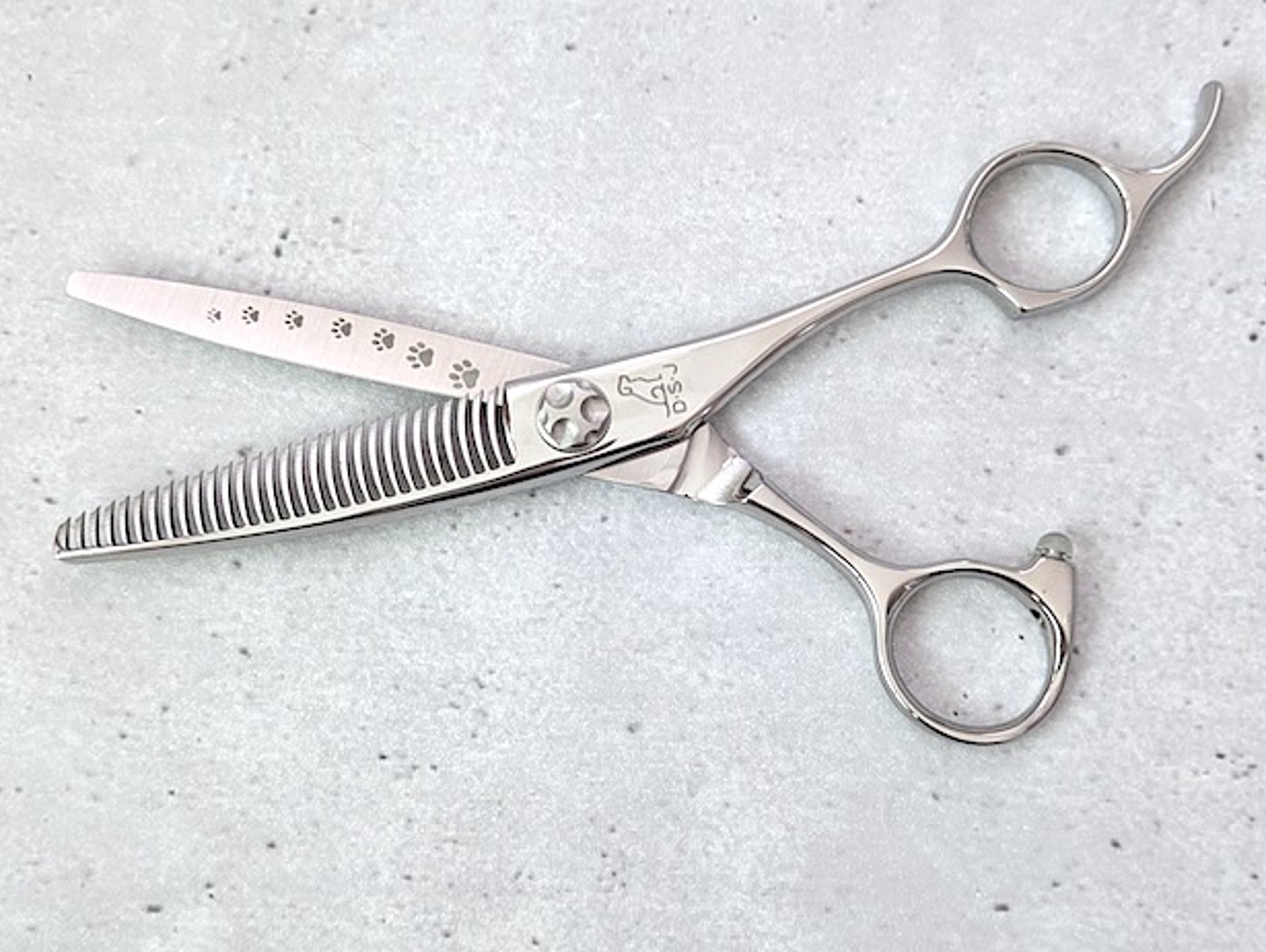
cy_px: 462
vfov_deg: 53.1
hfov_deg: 67.3
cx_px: 644
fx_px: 951
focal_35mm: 26
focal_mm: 5.43
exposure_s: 1/25
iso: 276
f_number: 1.89
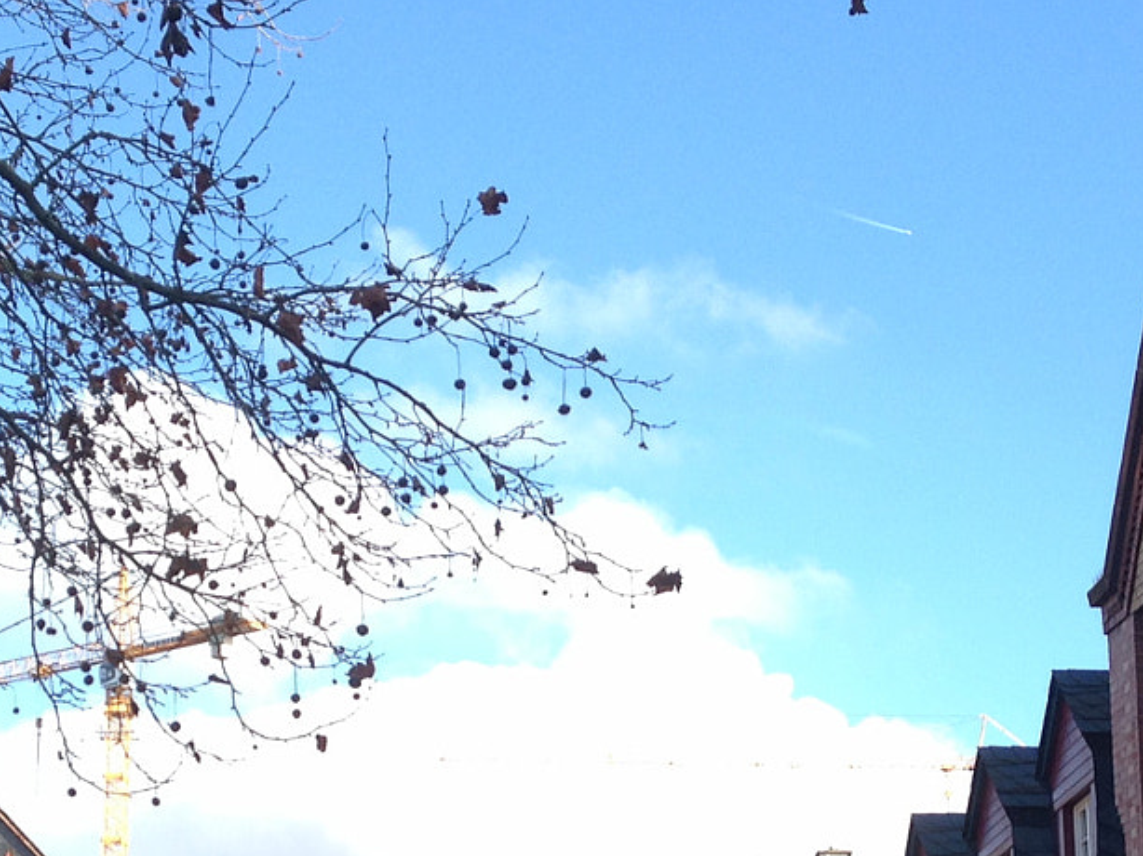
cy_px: 921
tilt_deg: +12.1
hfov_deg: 22.8
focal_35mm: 86
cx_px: 508
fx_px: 2839
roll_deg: +0.1
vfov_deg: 16.7
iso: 50
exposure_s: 1/404
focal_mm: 4.12
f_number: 2.4
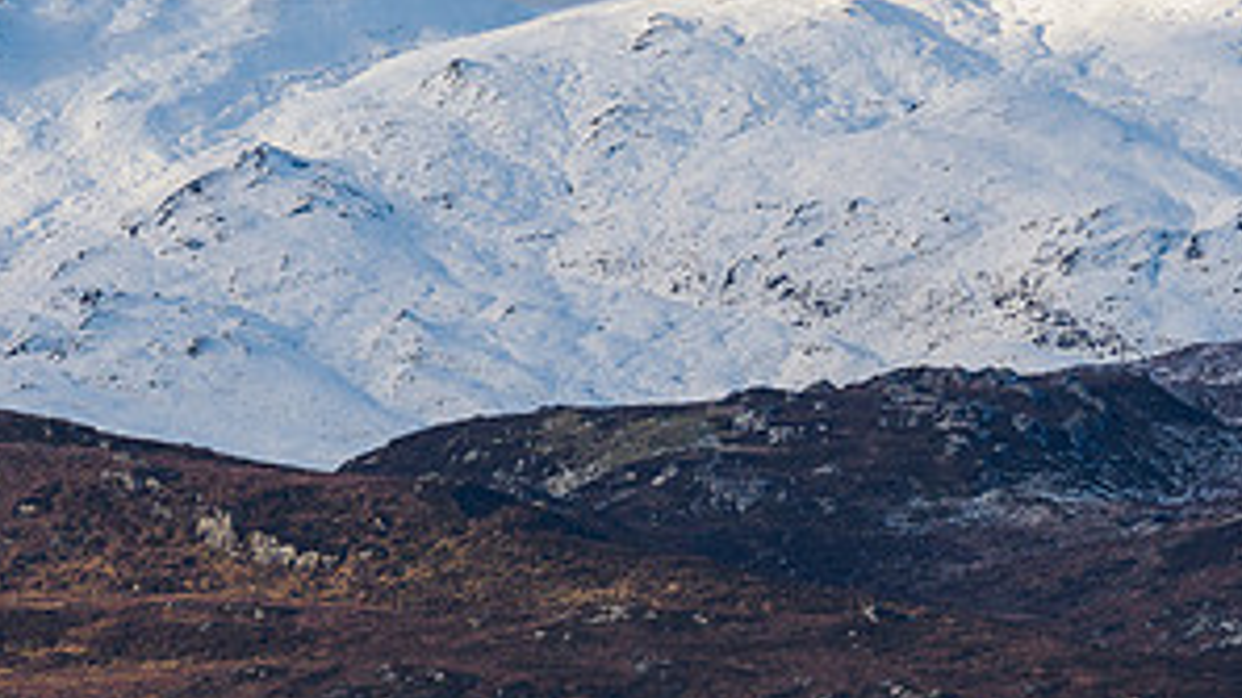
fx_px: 42084
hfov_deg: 1.7
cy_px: -25
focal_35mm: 1278
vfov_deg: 1.0
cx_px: 723
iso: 200
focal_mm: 300
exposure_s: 1/400
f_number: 6.3
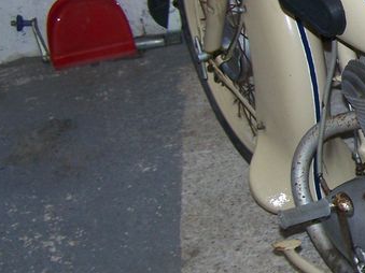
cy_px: 75
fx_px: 1181
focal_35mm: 112
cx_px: 495
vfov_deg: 13.2
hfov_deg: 16.5
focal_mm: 6.3
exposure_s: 1/60
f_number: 2.8
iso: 80
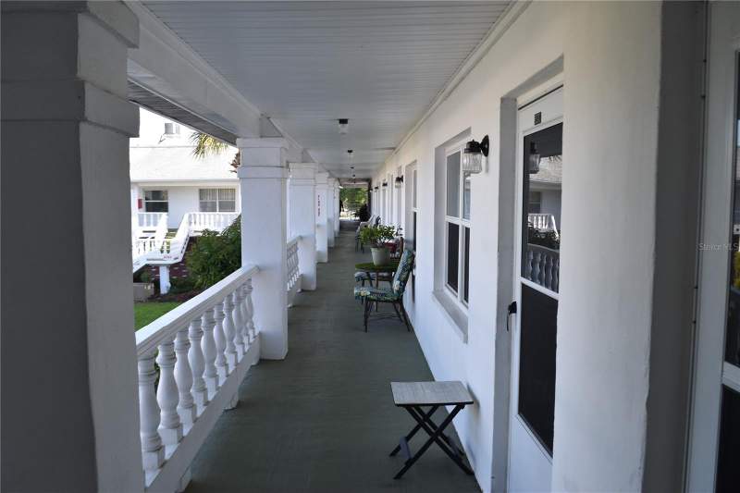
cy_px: 246
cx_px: 370
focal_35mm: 33
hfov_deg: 57.2
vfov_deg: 40.0
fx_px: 678
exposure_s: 1/250
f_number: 8
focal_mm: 22
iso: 400
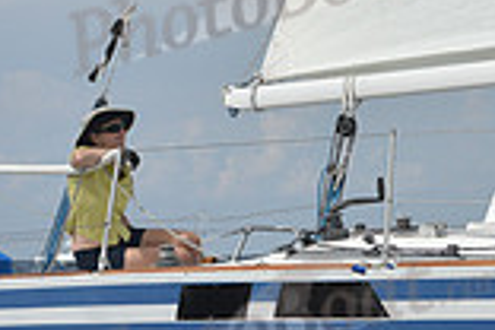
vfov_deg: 4.6
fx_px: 4083
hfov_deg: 6.9
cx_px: 682
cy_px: 113
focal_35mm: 297
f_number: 10
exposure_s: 1/1250
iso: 320
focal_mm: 80
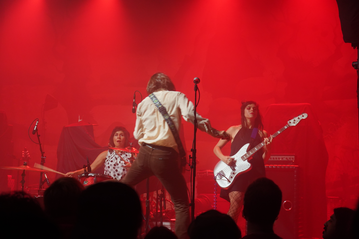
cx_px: 180
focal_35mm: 59
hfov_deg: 33.9
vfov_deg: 23.0
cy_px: 120
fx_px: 588
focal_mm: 59
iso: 5000
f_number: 4
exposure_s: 1/160
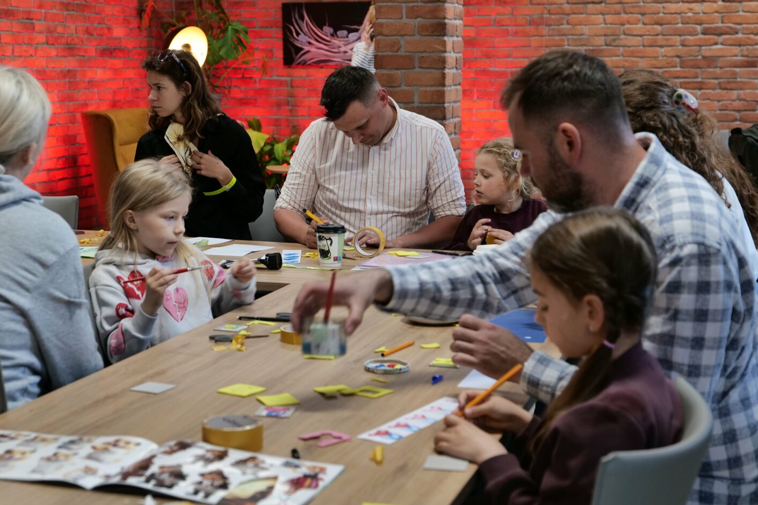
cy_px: 218
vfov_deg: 21.9
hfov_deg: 32.4
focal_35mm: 62
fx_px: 1305
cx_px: 340
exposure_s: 1/60
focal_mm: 54
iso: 1000
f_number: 5
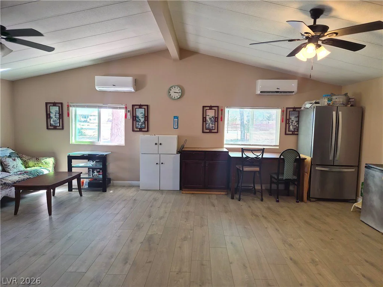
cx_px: 192
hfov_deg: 73.9
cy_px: 144
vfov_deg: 58.9
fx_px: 254
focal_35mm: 23
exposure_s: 1/120
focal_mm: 5.4
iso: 64
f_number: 1.8
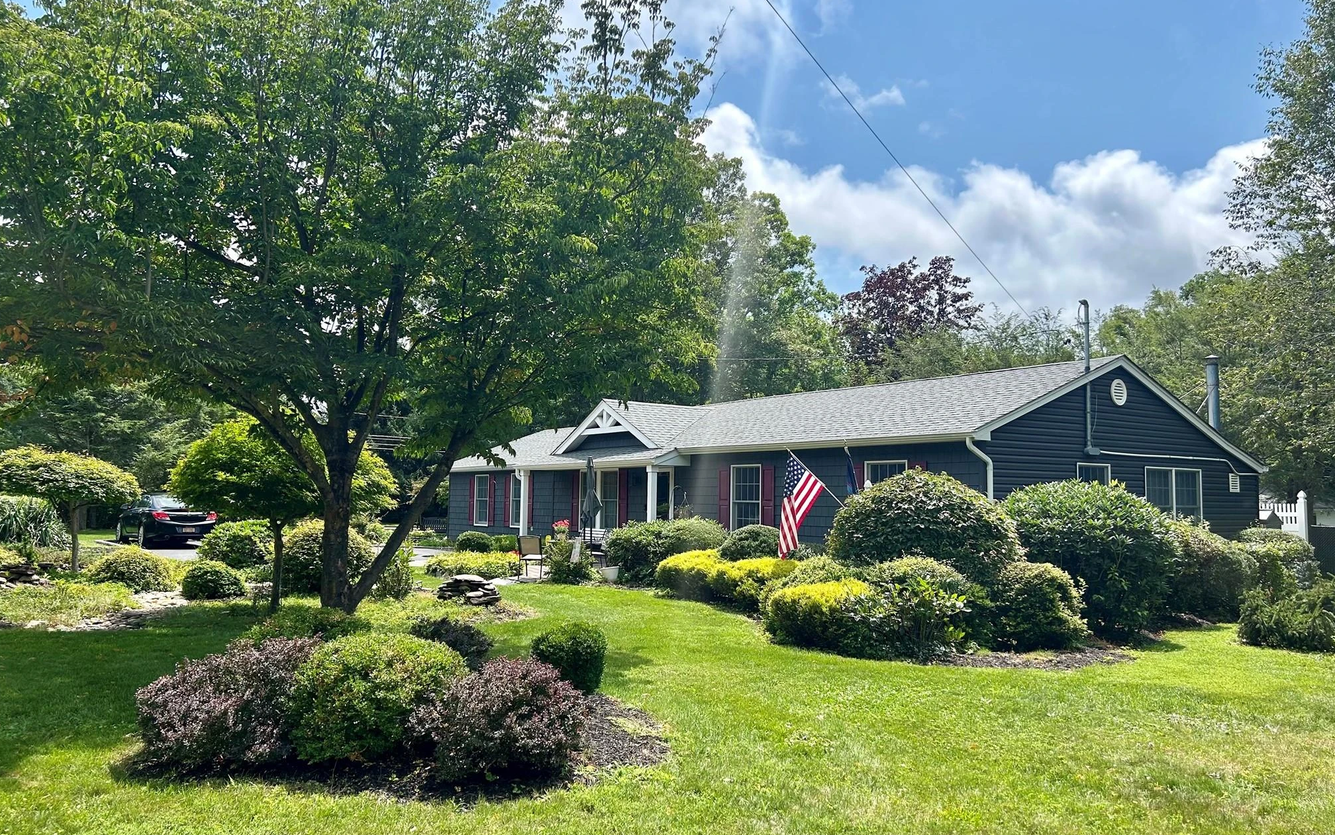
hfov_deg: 66.5
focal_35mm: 28
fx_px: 1019
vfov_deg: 44.5
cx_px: 668
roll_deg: -0.9
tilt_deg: +3.7
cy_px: 418
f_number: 1.5
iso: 50
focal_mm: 5.7
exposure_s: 1/3571
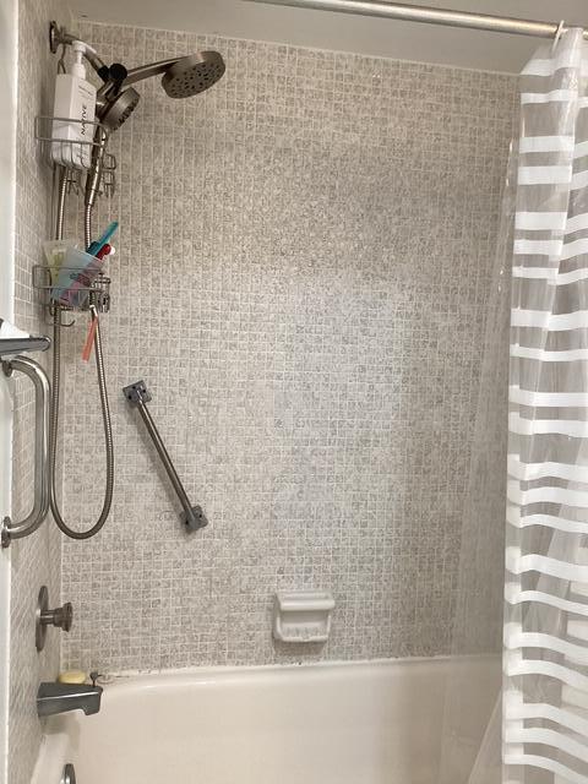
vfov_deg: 58.4
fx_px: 702
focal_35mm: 31
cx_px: 294
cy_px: 392
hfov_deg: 45.4
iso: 125
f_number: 2.4
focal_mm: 3.3
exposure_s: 1/60
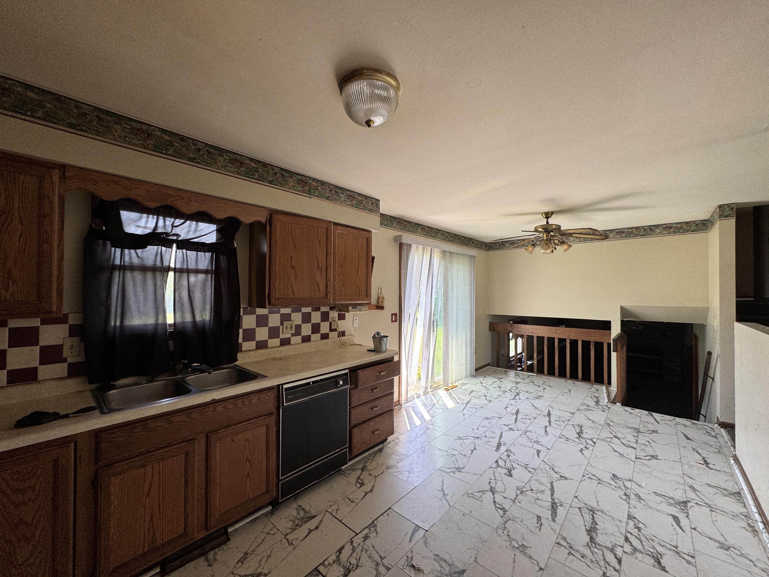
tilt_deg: +0.0
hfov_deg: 102.1
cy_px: 288
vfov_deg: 85.7
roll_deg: -1.1
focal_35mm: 14
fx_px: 311
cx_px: 384
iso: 80
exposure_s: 1/99
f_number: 2.2
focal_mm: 2.22
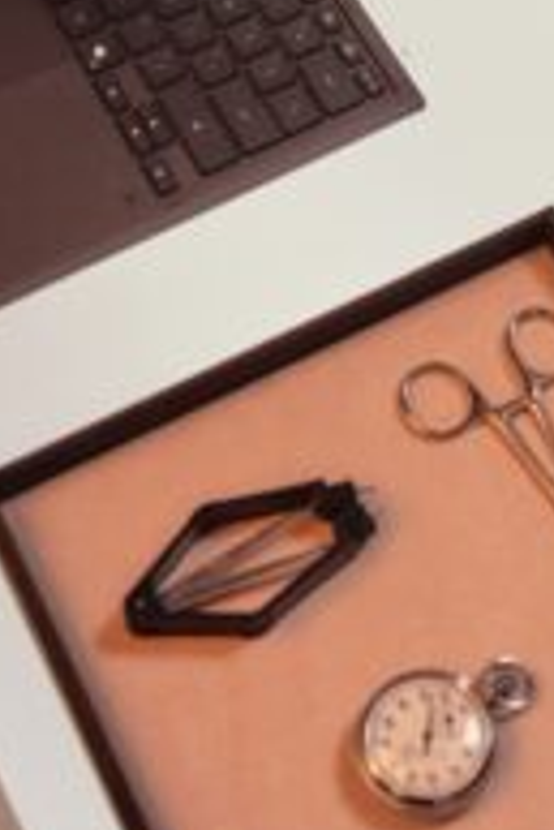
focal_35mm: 122
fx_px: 2802
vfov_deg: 15.9
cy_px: -292
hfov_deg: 11.2
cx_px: 571
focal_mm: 39.2
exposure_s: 1/125
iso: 800
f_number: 4.5
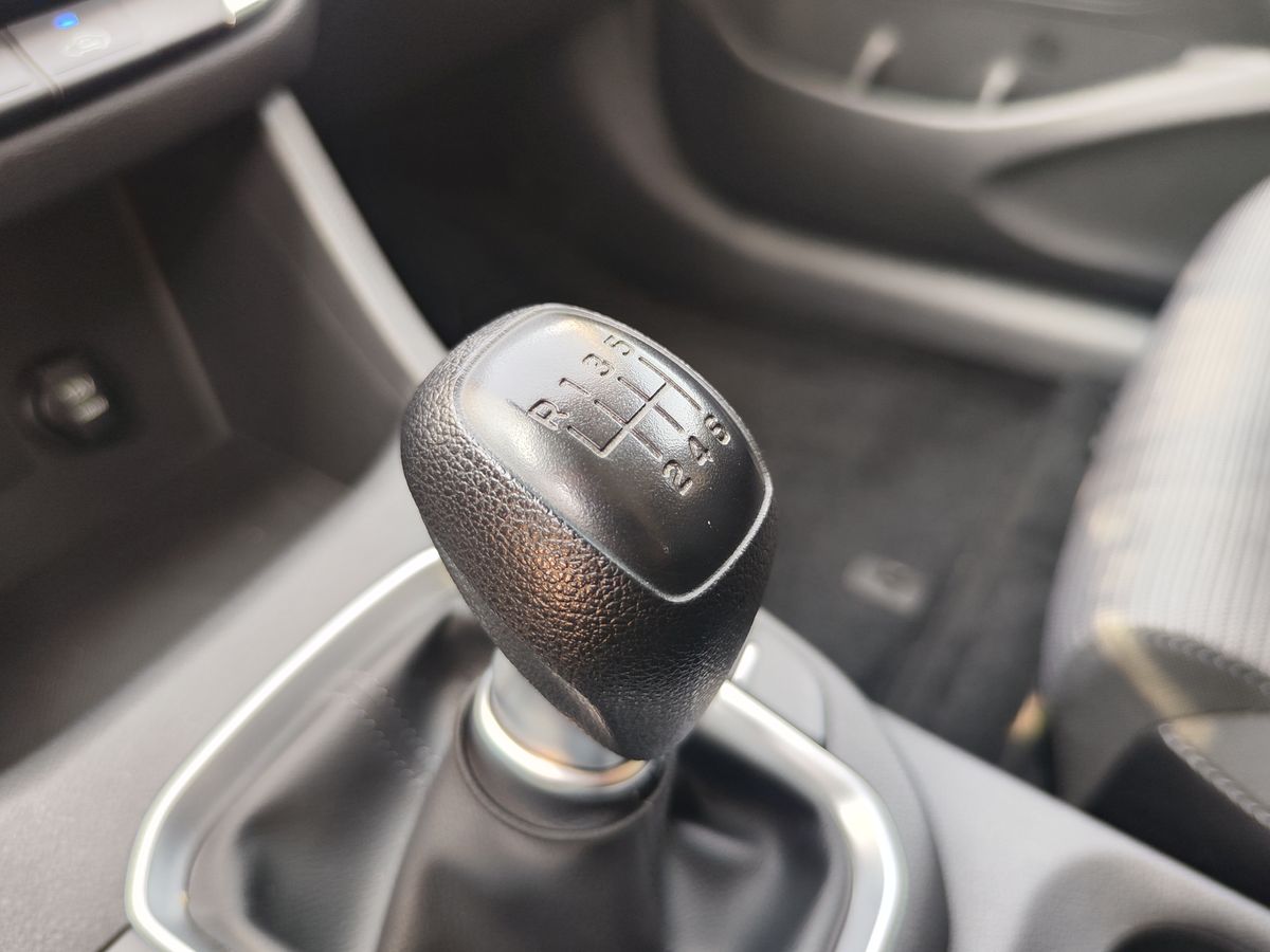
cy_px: 476
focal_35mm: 23
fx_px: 844
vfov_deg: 58.9
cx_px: 635
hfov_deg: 73.9
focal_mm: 7.01
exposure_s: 1/100
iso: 329
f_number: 1.69
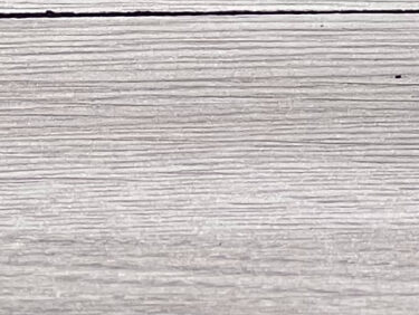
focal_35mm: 525
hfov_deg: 3.7
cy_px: -739
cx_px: 1009
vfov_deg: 2.8
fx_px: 6361
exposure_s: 1/100
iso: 100
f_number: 2.8
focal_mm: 9
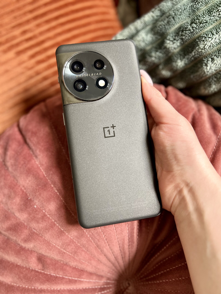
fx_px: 221
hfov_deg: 53.1
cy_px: 147
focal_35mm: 26
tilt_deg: -52.2
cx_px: 110
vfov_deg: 67.3
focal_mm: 5.7
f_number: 1.5
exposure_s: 1/60
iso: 160
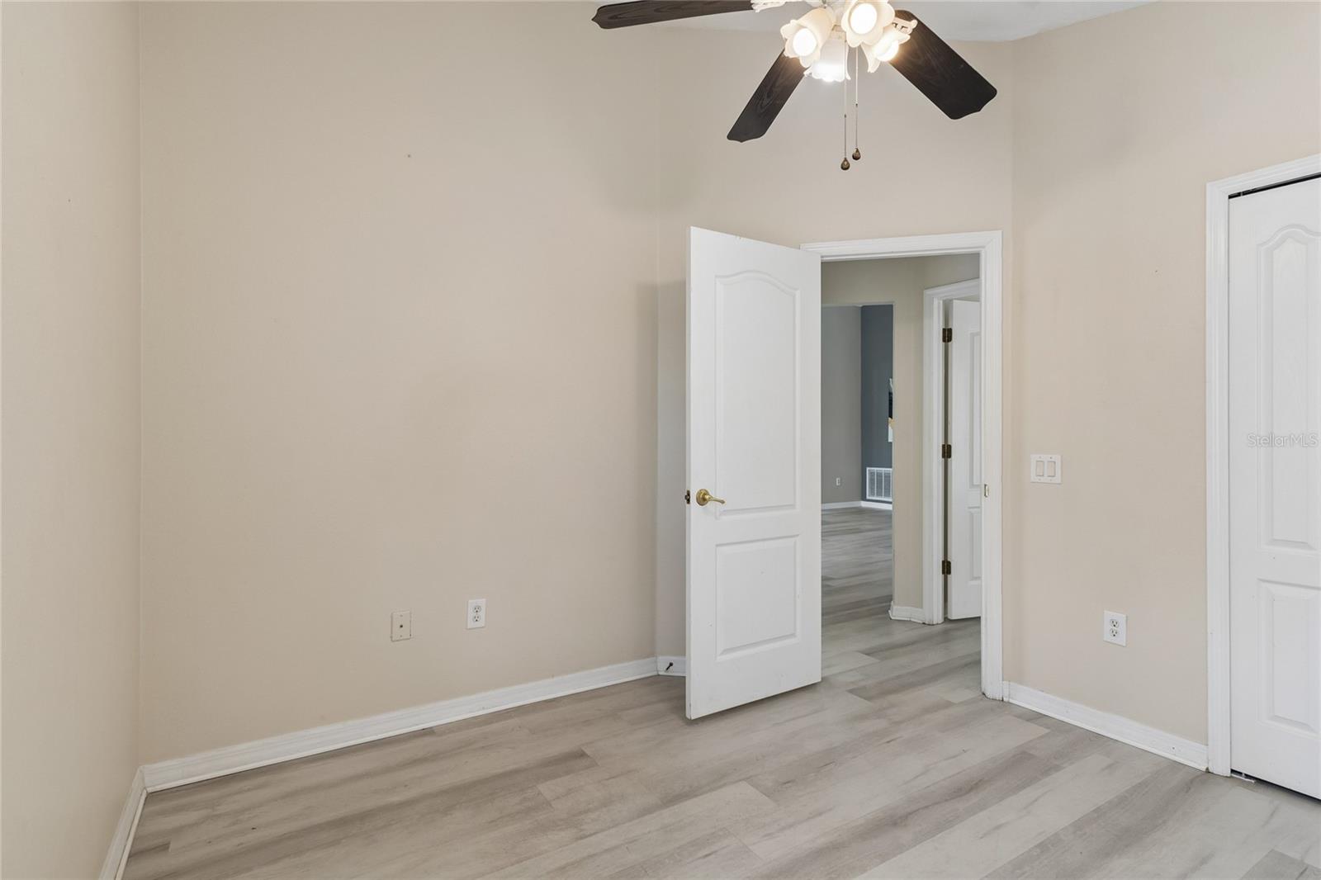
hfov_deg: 96.7
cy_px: 440
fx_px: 587
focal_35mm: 16
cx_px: 660
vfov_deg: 73.7
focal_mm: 11
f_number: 7.1
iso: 100
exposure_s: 1/15
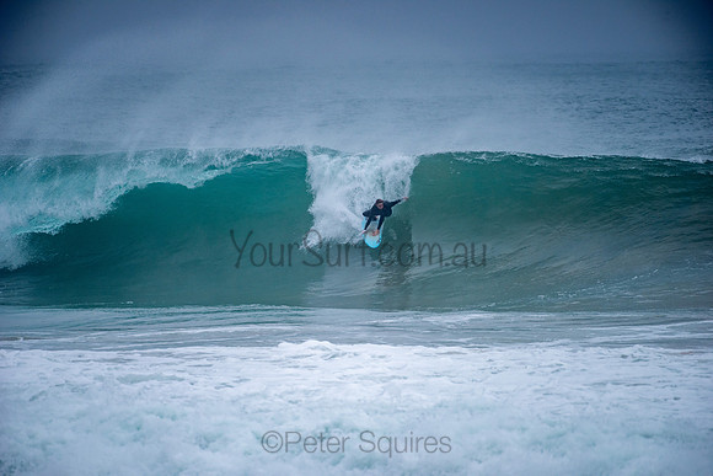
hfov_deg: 4.1
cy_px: 238
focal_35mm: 500
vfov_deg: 2.8
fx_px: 9905
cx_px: 356
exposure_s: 1/1000
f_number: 5.6
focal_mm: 500
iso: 220
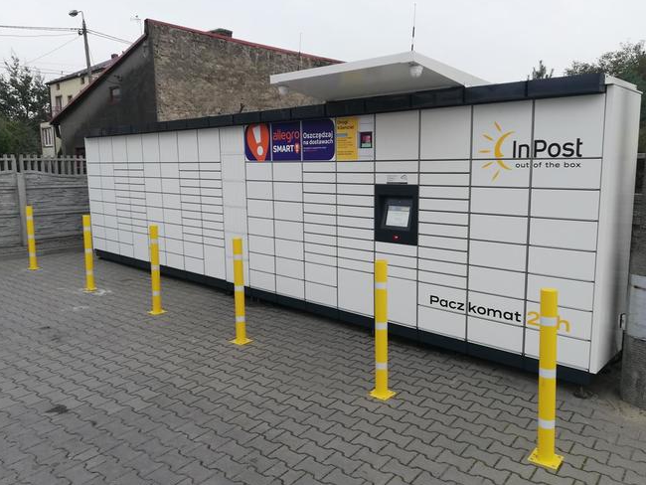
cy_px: 239
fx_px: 523
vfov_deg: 49.8
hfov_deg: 63.4
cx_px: 327
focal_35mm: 28
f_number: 2.2
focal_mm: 3.81
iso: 50
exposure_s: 1/124
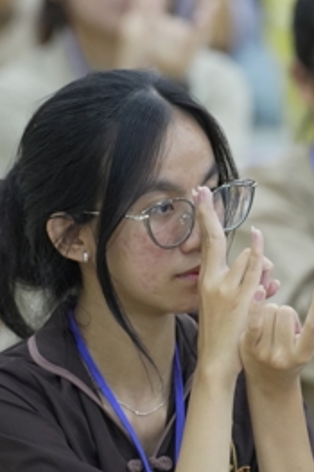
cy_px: 303
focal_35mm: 371
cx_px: 134
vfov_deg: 5.6
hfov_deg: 3.7
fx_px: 4860
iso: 2500
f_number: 2.8
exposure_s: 1/125
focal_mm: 150
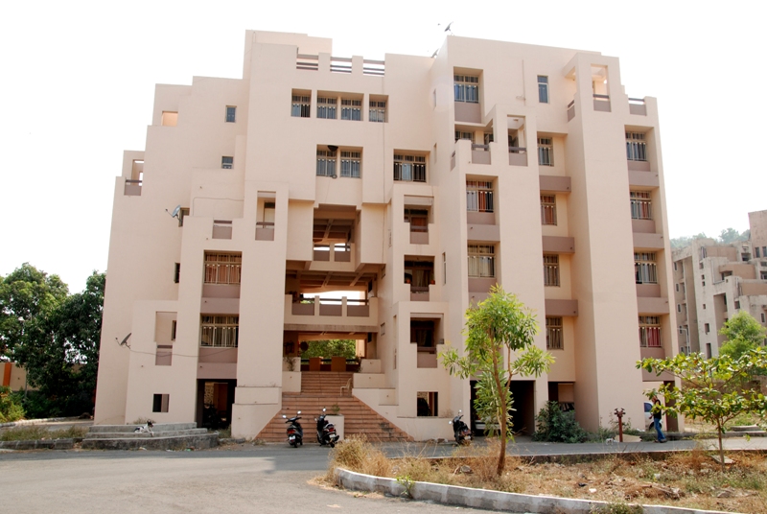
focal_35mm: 32
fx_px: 672
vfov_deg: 41.8
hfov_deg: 59.4
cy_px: 257
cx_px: 384
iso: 200
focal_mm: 21
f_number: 9
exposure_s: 1/125
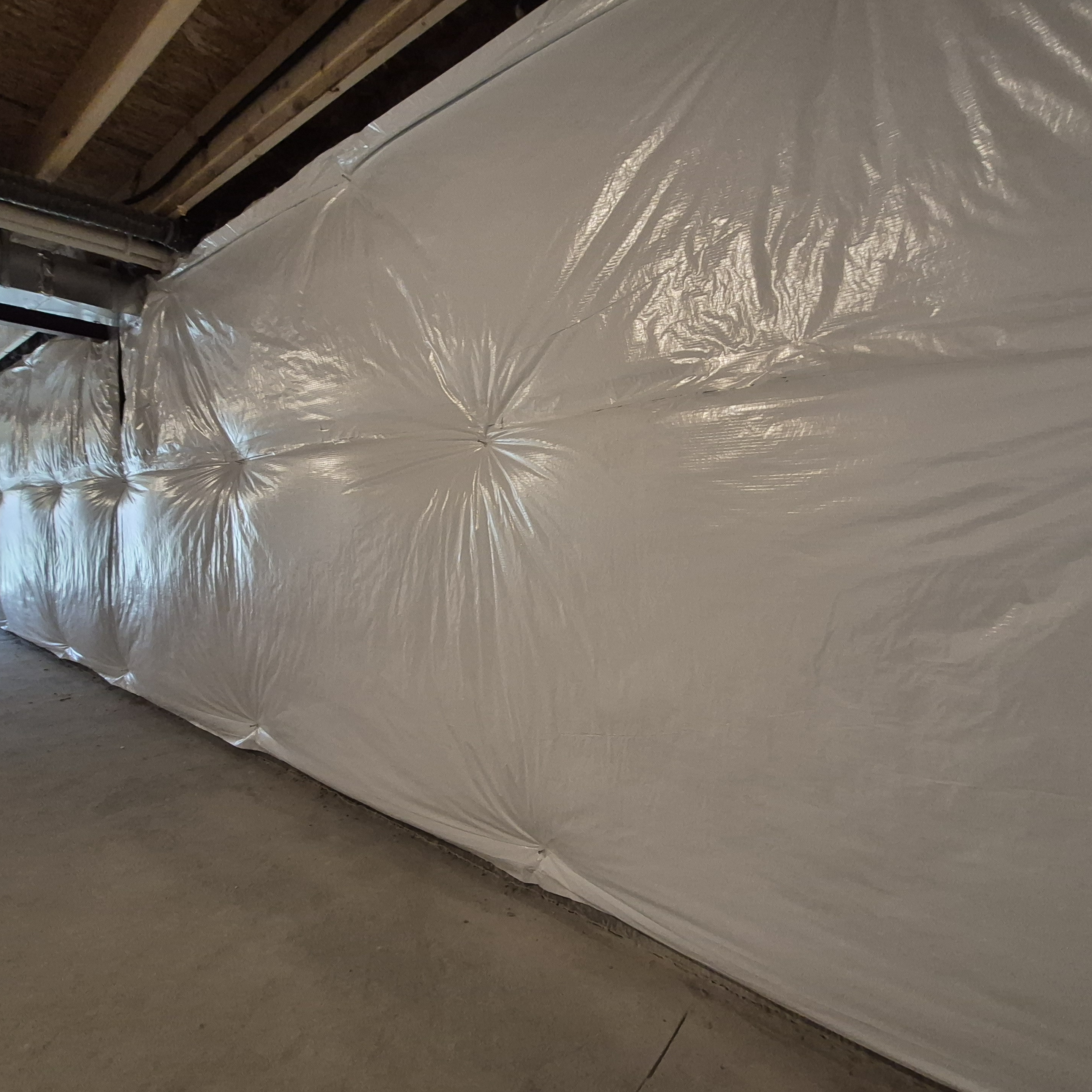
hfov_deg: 87.4
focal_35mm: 16
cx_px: 550
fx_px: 571
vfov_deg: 87.4
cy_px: 547
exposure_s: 1/60
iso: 640
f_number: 2.2
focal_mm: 1.74
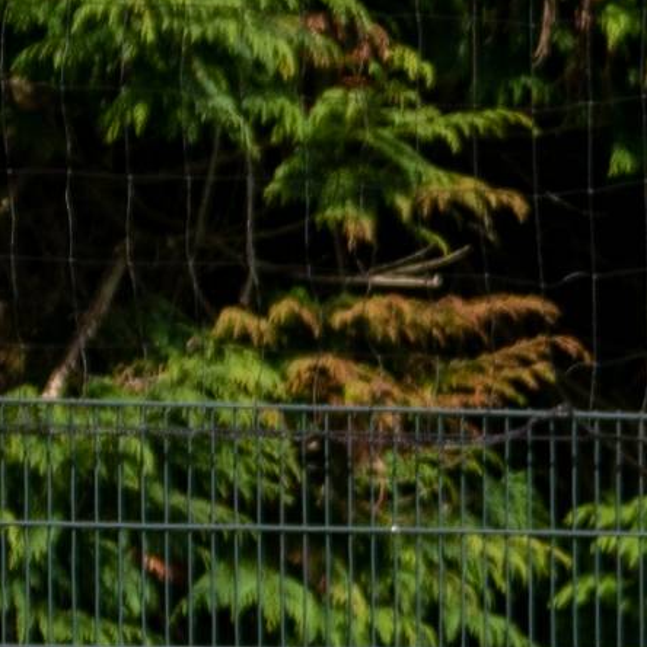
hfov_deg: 1.8
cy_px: 401
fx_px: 20723
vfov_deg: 1.8
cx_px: 888
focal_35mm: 980
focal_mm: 85
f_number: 2.8
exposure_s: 1/4000
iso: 180
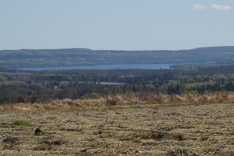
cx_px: 115
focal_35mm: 255
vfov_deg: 5.4
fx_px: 1657
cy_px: 71
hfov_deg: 8.1
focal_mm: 140
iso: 200
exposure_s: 1/160
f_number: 14
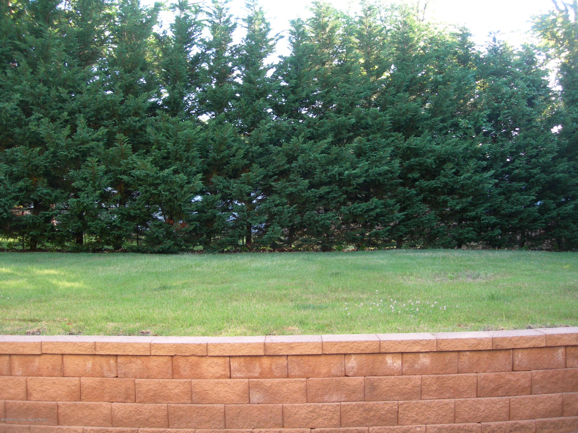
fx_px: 635
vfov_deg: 37.7
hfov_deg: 49.0
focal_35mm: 38
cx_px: 289
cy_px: 216
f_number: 2.8
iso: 50
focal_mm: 7.8
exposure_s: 1/52.3
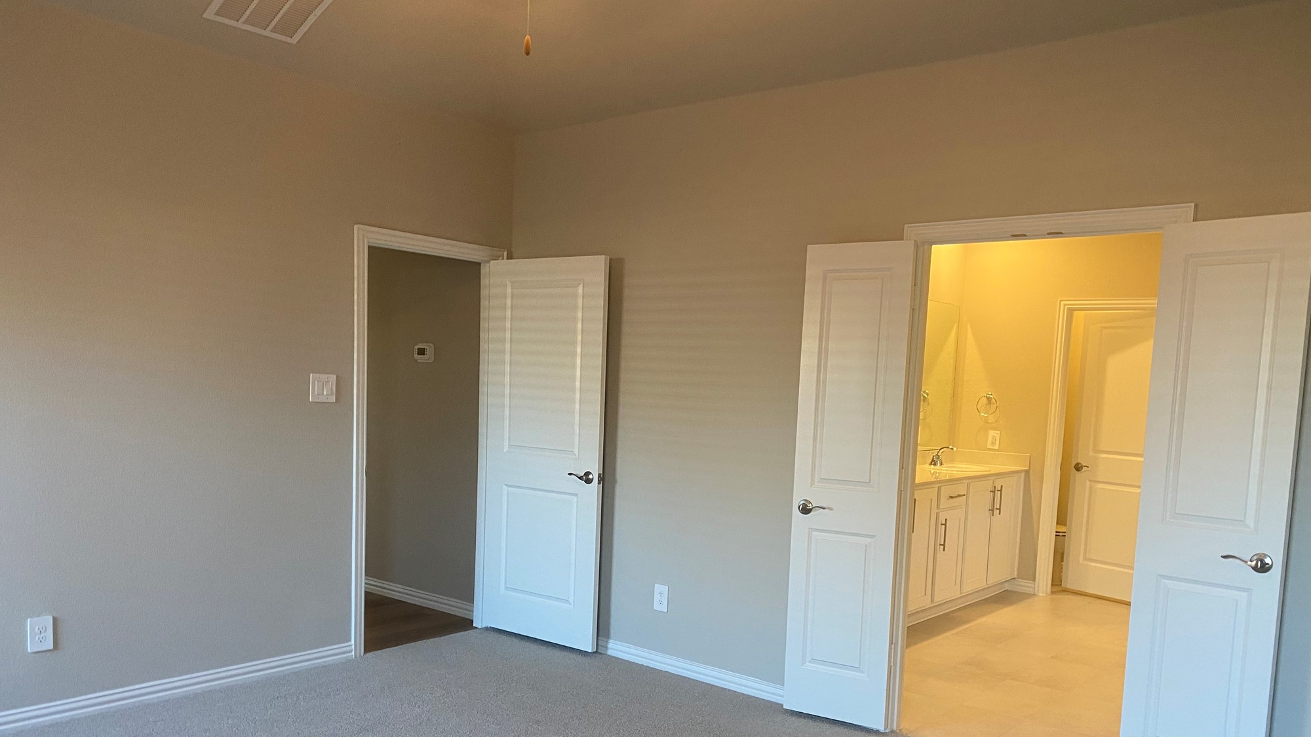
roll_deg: -2.8
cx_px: 657
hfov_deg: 66.1
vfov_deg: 39.8
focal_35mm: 29
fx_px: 1008
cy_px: 483
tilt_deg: -5.6
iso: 125
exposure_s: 1/60
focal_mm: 4.25
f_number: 1.8
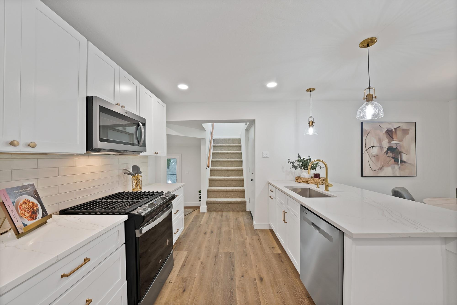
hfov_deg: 112.6
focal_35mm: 12
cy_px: 152
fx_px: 152
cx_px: 228
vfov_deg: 90.1
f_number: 9
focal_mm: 12
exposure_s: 1/3
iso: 640
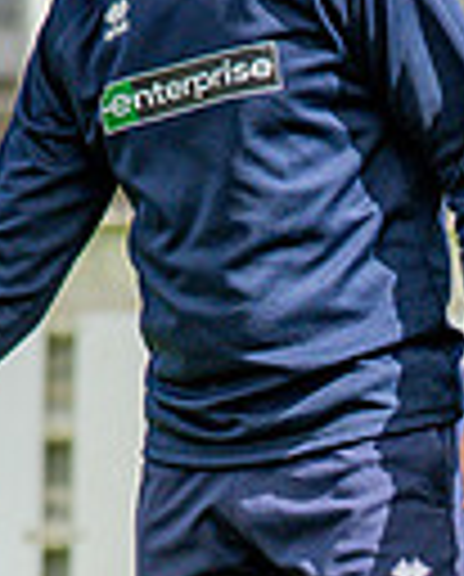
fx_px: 21193
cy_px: 707
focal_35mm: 1239
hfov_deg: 1.3
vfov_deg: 1.6
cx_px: 470
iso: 200
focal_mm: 135
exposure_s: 1/8000
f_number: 1.8
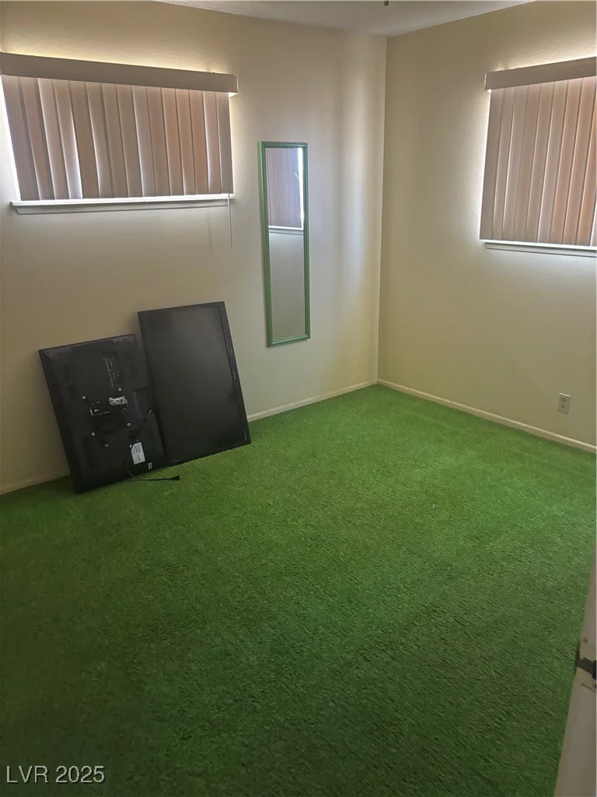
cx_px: 298
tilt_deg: -18.8
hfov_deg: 53.1
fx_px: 598
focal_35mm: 26
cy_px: 398
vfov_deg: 67.3
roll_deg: +2.1
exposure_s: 1/47
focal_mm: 5.96
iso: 500
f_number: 1.6
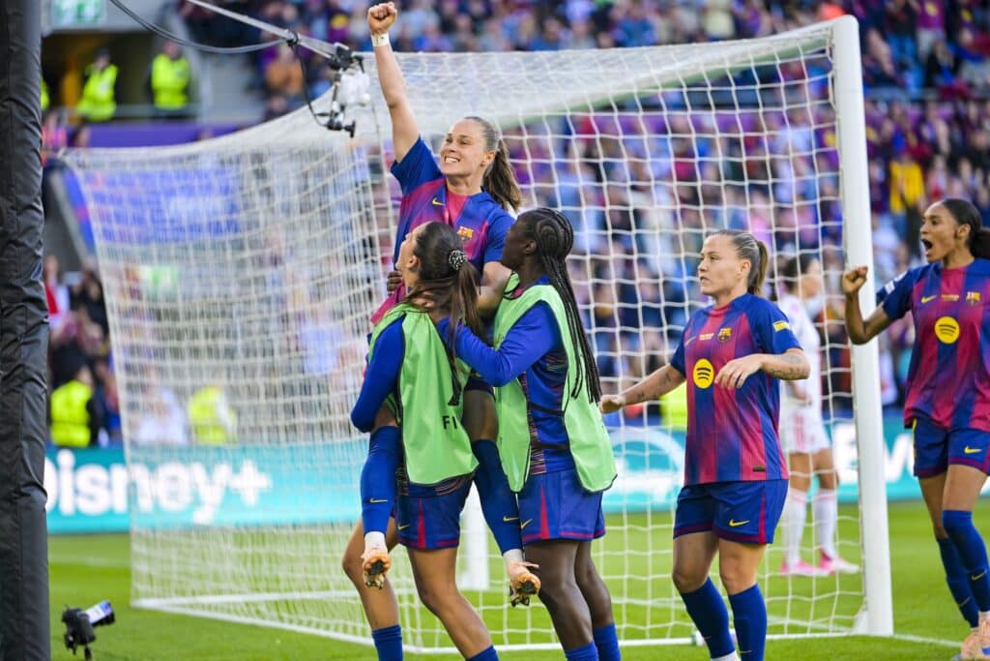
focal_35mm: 200
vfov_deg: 6.9
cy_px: 330
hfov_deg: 10.3
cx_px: 495
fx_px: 5500
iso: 800
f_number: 2.8
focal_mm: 200
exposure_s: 1/1250
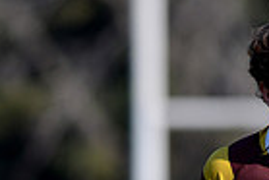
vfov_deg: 0.8
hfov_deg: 1.2
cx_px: 406
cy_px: 359
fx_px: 13090
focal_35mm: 1750
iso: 400
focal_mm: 420
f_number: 4
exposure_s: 1/2500
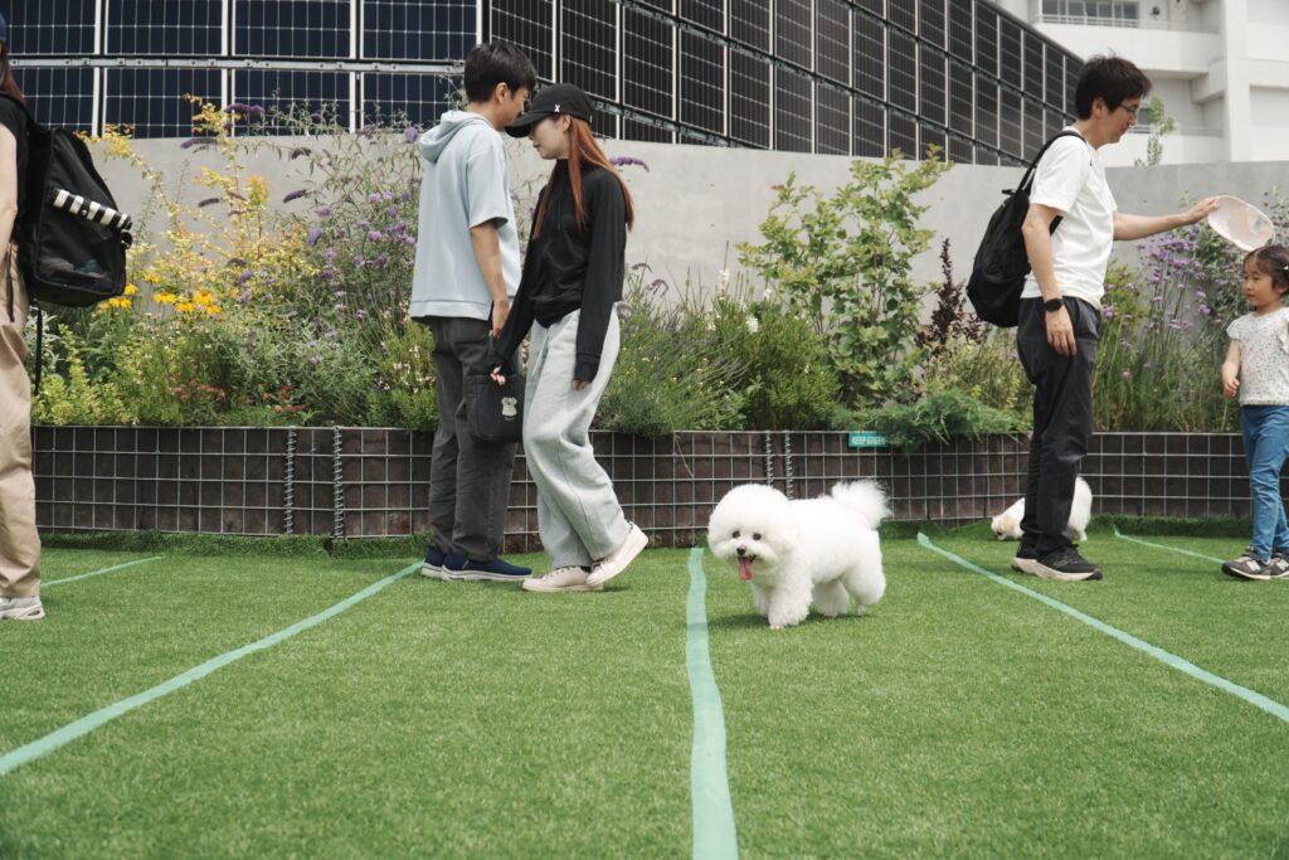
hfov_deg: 46.4
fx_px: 1504
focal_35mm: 42
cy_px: 430
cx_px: 644
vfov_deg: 31.9
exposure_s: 1/1600
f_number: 4
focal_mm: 28
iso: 160
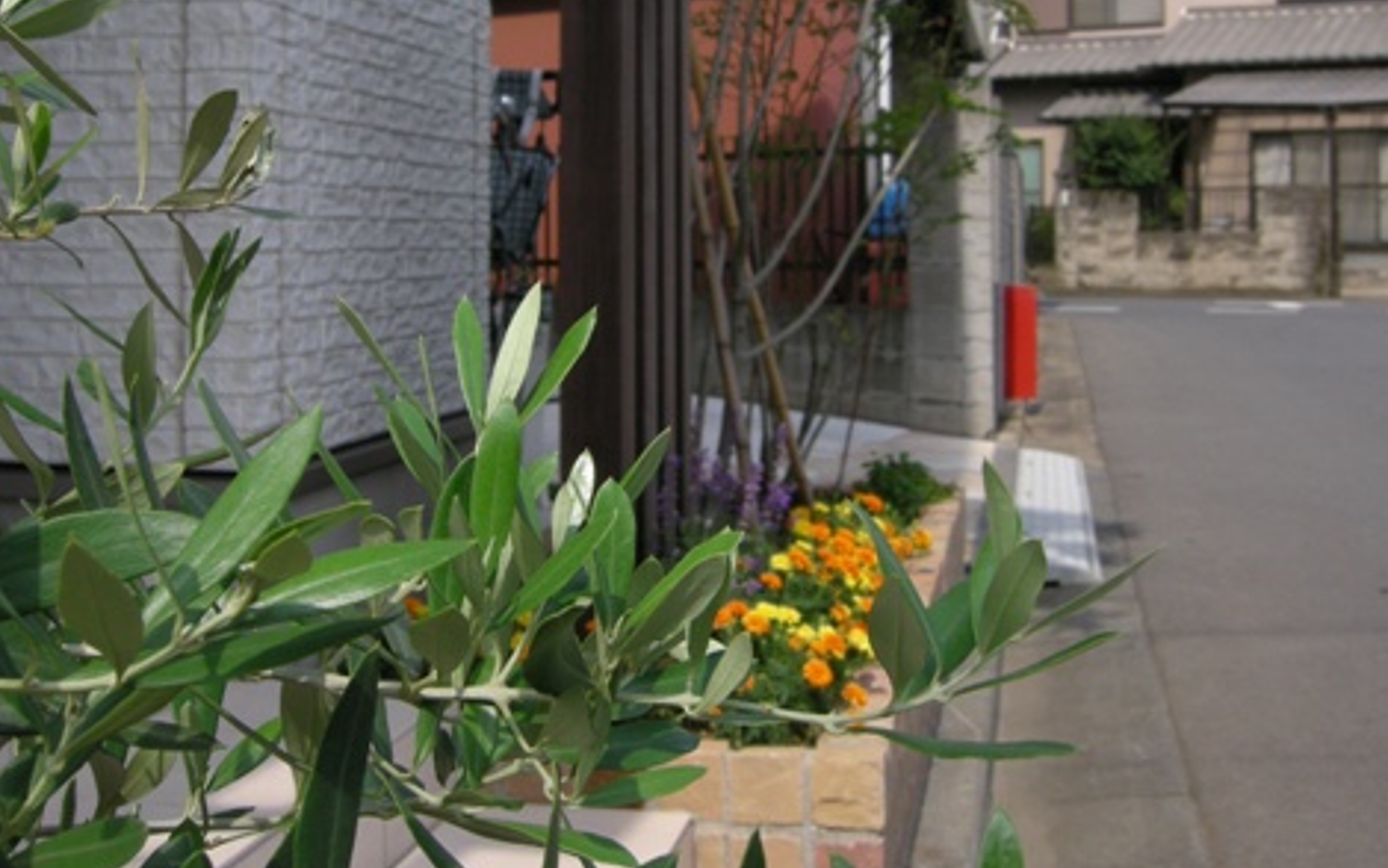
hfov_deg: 38.9
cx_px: 682
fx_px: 1968
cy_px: 168
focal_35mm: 52
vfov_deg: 24.5
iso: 64
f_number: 4.8
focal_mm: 7.5
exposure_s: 1/250
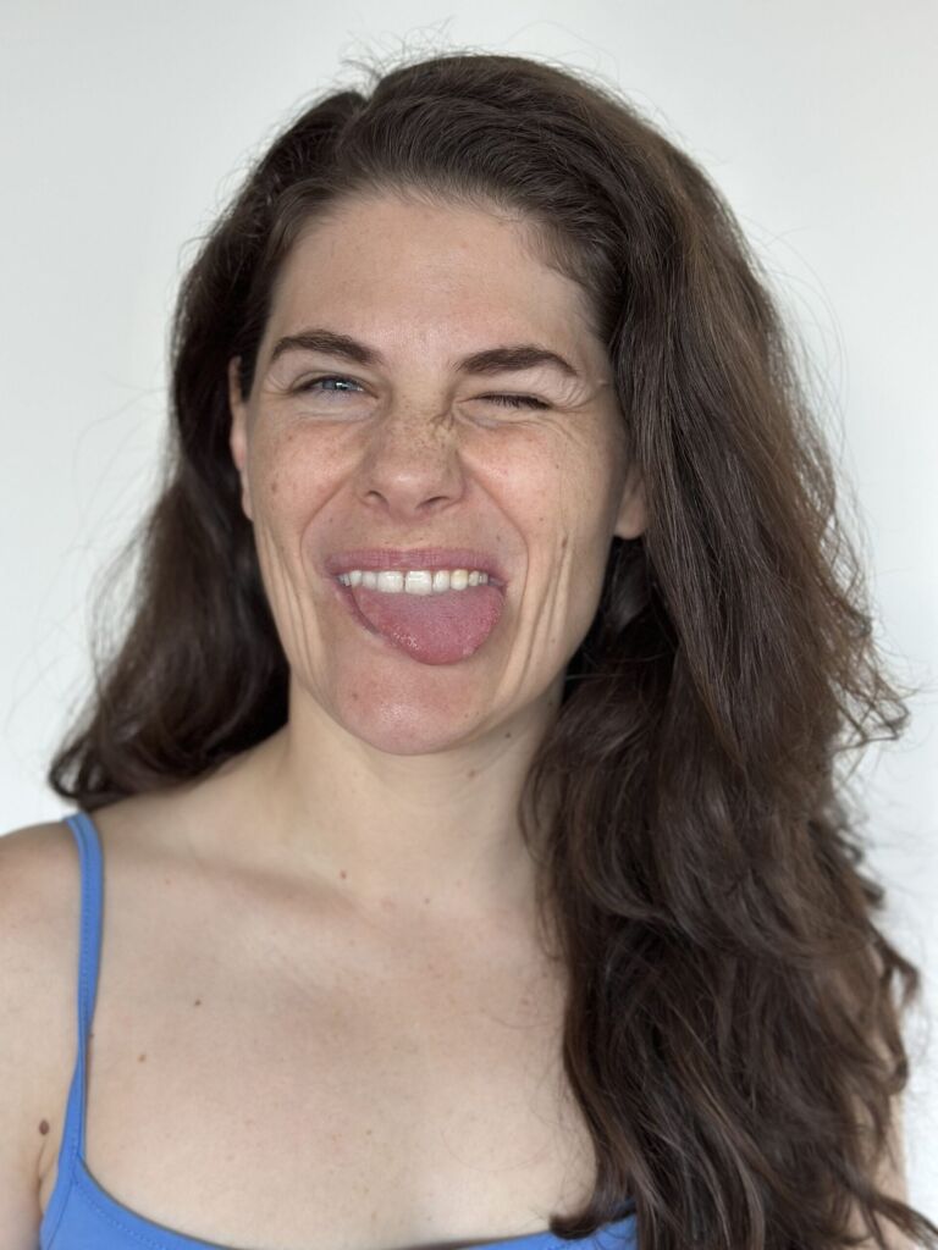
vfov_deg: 39.7
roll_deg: -0.3
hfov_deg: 30.3
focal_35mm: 48
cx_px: 469
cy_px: 625
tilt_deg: -2.7
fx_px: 1734
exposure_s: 1/60
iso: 250
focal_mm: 6.86
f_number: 1.78
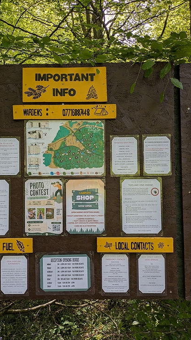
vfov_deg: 67.9
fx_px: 252
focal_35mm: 28
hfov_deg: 41.2
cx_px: 69
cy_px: 169
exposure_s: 1/395
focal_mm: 5.43
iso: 36
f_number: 1.89
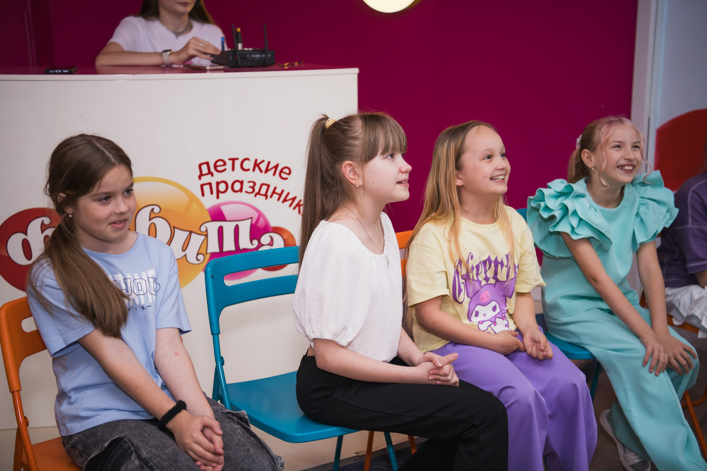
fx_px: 1021
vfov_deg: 26.0
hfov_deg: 38.2
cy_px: 236
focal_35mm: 52
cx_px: 354
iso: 320
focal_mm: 52
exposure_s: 1/160
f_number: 2.8
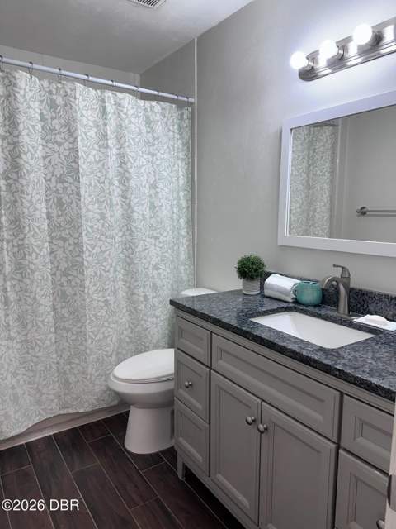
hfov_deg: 56.8
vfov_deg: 71.6
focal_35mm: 24
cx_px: 198
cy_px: 264
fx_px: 366
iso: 80
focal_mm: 6.86
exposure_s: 1/120
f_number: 1.78
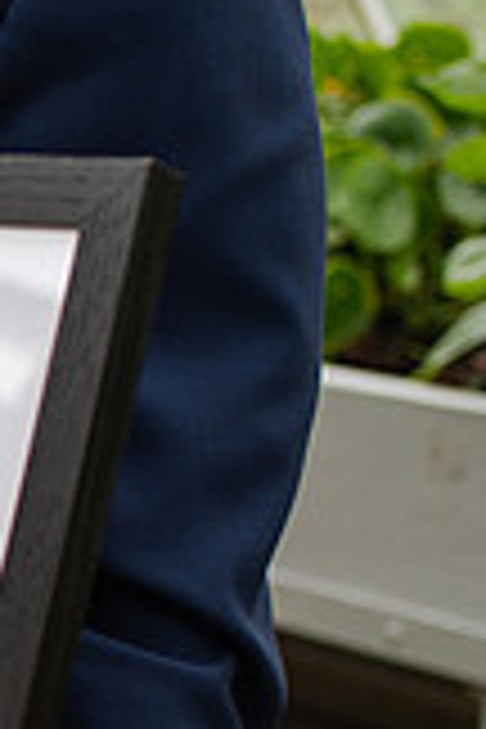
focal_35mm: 135
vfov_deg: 15.0
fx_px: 2734
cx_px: -777
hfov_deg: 8.9
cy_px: 711
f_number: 3.2
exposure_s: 1/320
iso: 100
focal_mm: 35
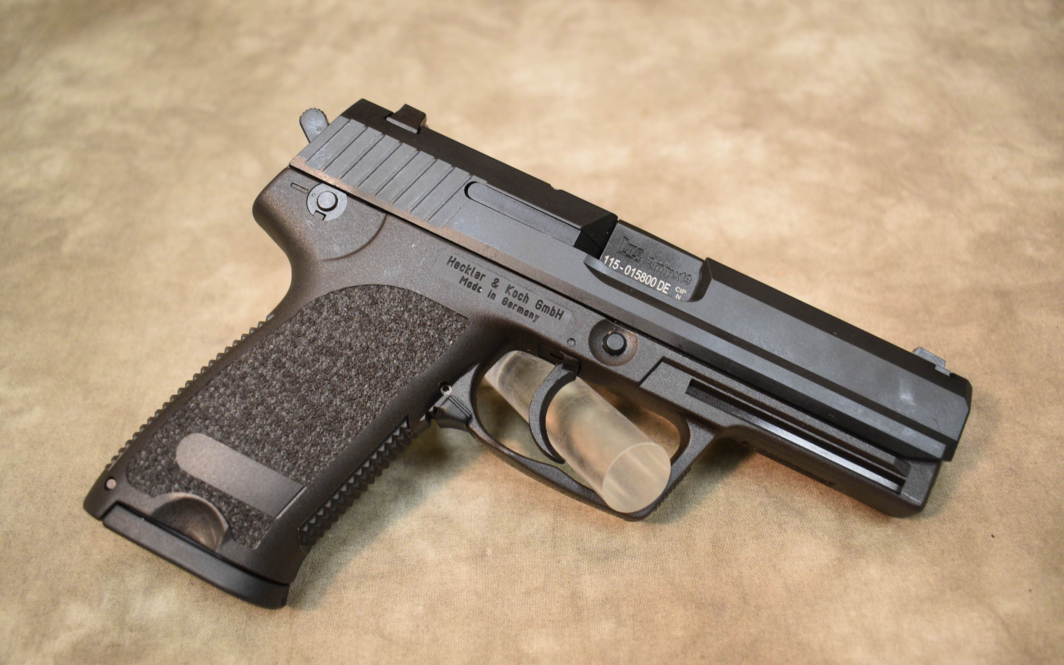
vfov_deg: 37.3
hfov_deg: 56.7
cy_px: 331
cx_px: 527
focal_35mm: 34
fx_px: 986
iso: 1100
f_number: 4
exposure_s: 1/60
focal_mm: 22
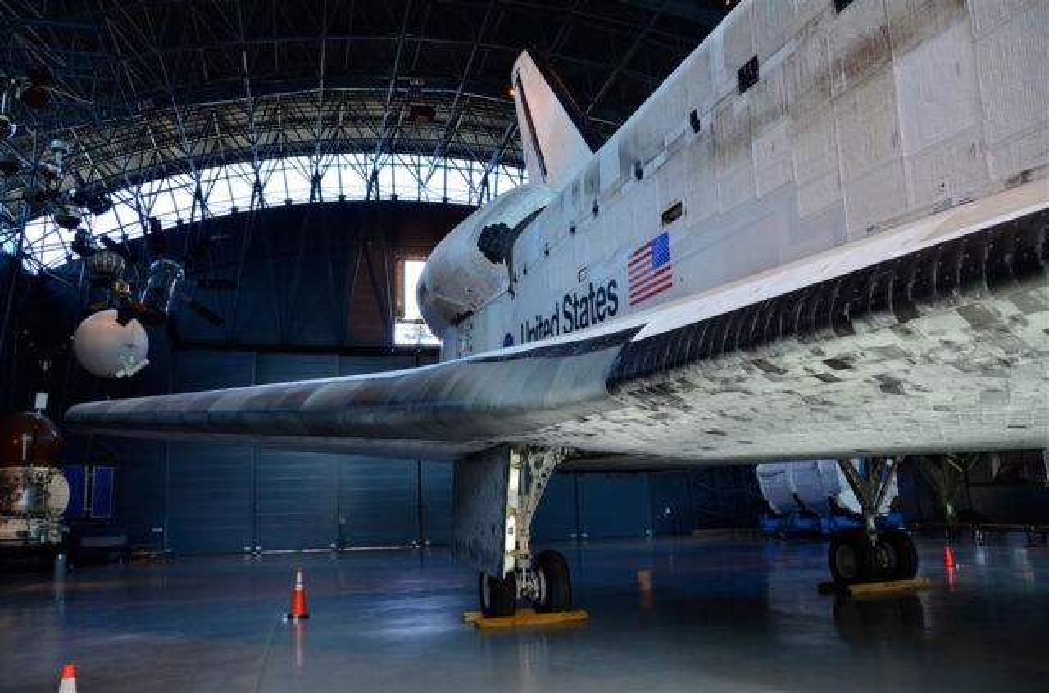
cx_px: 524
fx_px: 785
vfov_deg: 47.7
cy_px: 346
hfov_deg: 67.5
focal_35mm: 27
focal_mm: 18
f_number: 4.5
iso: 400
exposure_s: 1/80
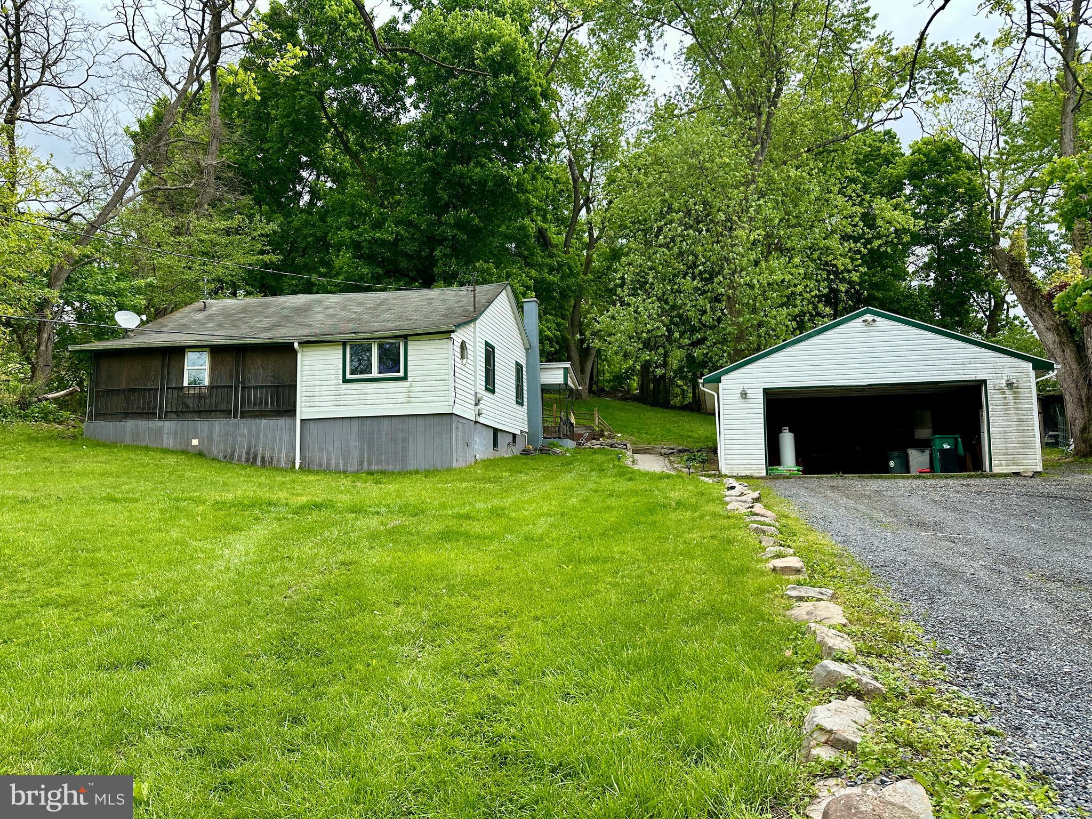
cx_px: 546
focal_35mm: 24
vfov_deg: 56.8
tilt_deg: +7.1
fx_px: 757
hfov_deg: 71.6
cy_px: 410
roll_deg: +0.4
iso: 80
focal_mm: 6.86
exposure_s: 1/1339
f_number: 1.78
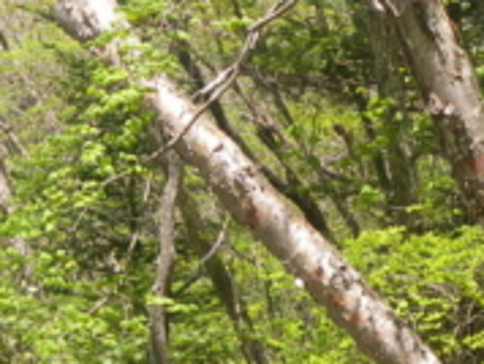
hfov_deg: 12.5
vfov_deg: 9.5
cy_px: 120
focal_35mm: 157
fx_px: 2198
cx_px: 122
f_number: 3.8
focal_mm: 6.2
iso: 64
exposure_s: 1/200
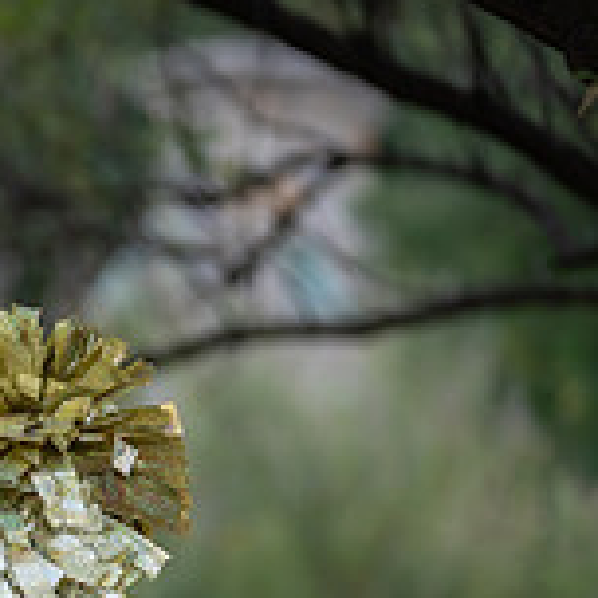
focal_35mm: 387
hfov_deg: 4.5
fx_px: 7564
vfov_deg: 4.5
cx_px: -389
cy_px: 683
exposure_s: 1/320
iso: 160
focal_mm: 119
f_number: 2.8
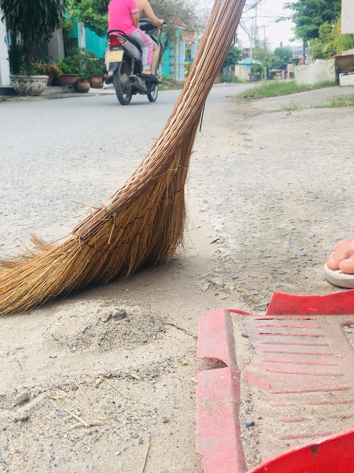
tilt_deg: -14.5
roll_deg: +2.9
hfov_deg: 36.2
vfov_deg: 47.9
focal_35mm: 39
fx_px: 532
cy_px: 238
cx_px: 104
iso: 25
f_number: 2.2
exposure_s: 1/478
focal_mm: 4.15
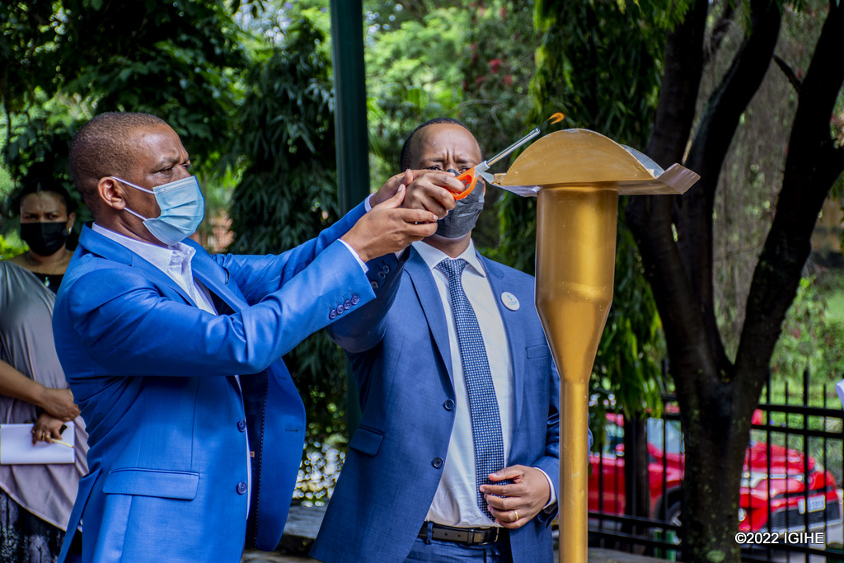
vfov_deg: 14.7
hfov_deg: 21.9
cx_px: 422
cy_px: 282
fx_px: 2180
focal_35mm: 93
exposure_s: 1/200
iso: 140
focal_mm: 62
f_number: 5
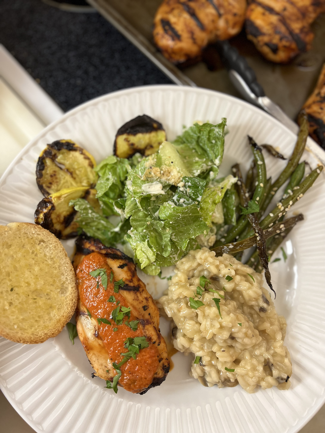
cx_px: 162
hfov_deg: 53.1
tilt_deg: -79.4
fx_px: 325
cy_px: 216
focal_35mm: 26
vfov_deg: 67.3
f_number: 1.5
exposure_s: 1/60
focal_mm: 5.7
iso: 160
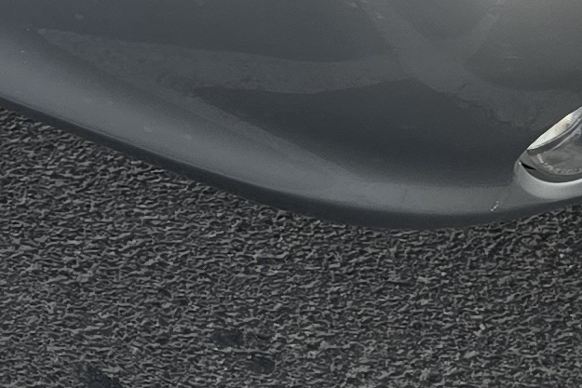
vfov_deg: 7.6
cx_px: -732
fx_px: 2474
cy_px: -849
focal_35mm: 153
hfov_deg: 11.5
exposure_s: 1/332
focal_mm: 6.3
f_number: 1.7
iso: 12
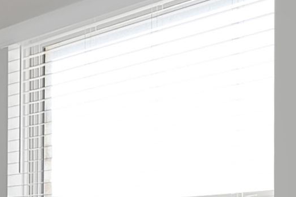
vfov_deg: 13.4
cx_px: -193
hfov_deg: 18.0
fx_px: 790
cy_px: 304
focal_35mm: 96
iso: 640
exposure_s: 1/8
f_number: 9
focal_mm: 12
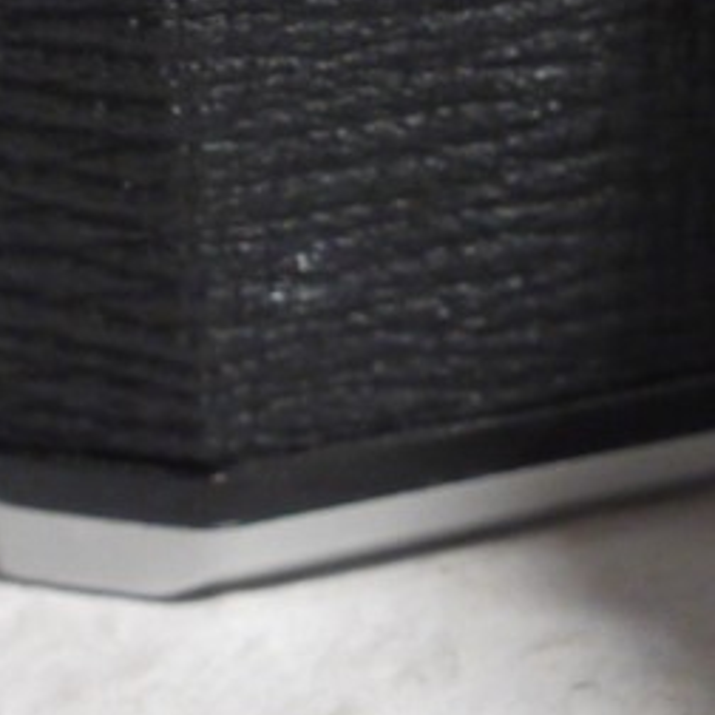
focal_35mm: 253
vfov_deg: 6.8
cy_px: -474
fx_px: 5912
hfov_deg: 6.7
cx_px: 1305
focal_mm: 30
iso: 800
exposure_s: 1/13
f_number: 5.3
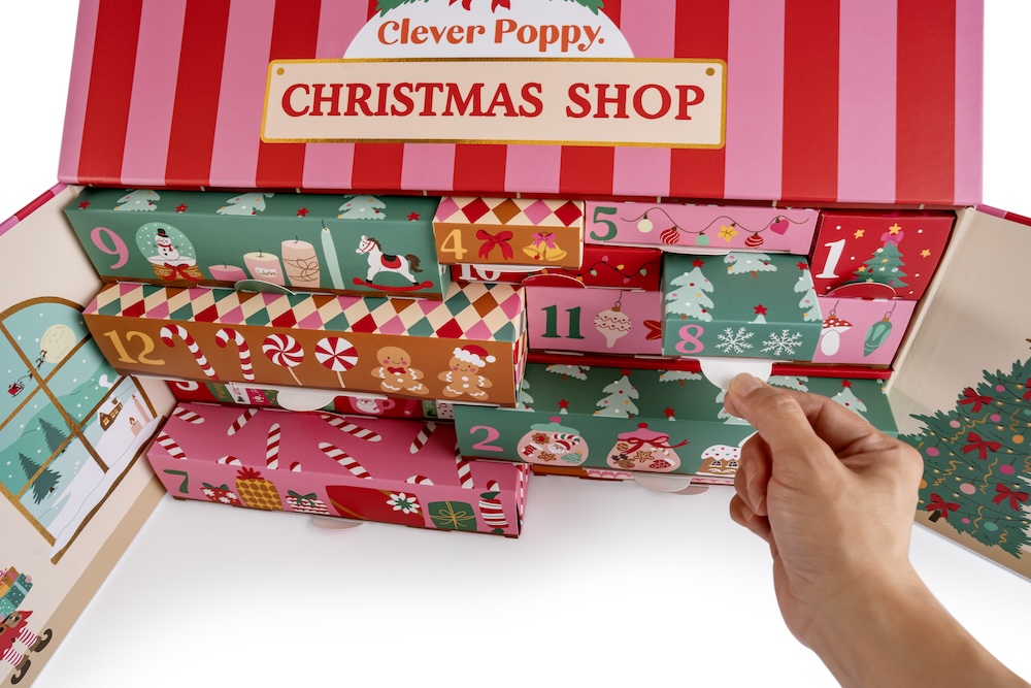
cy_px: 344
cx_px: 516
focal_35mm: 24
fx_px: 687
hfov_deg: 73.7
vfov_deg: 53.1
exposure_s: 1/10
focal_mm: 24
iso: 100
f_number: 10
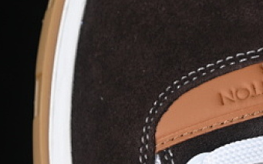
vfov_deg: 5.4
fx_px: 1734
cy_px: 69
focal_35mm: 242
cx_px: 259
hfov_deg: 8.6
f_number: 6.3
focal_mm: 50
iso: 160
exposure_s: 1/50
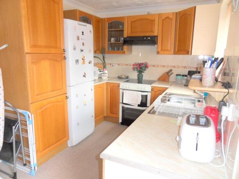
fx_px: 166
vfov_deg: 56.8
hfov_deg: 71.6
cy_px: 90
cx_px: 120
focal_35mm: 24
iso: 100
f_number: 3.3
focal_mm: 4.2
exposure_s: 1/90
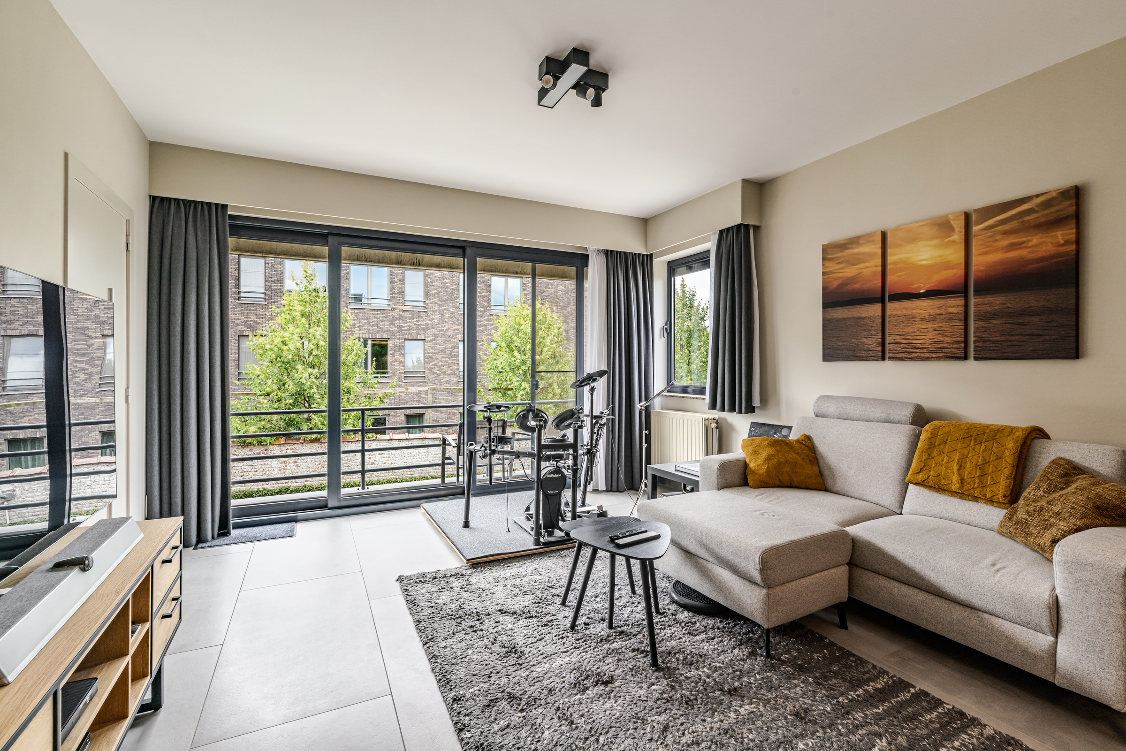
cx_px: 563
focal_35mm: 16
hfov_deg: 96.7
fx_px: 501
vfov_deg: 73.8
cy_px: 376
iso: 250
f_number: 11
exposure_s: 1/25
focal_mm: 16
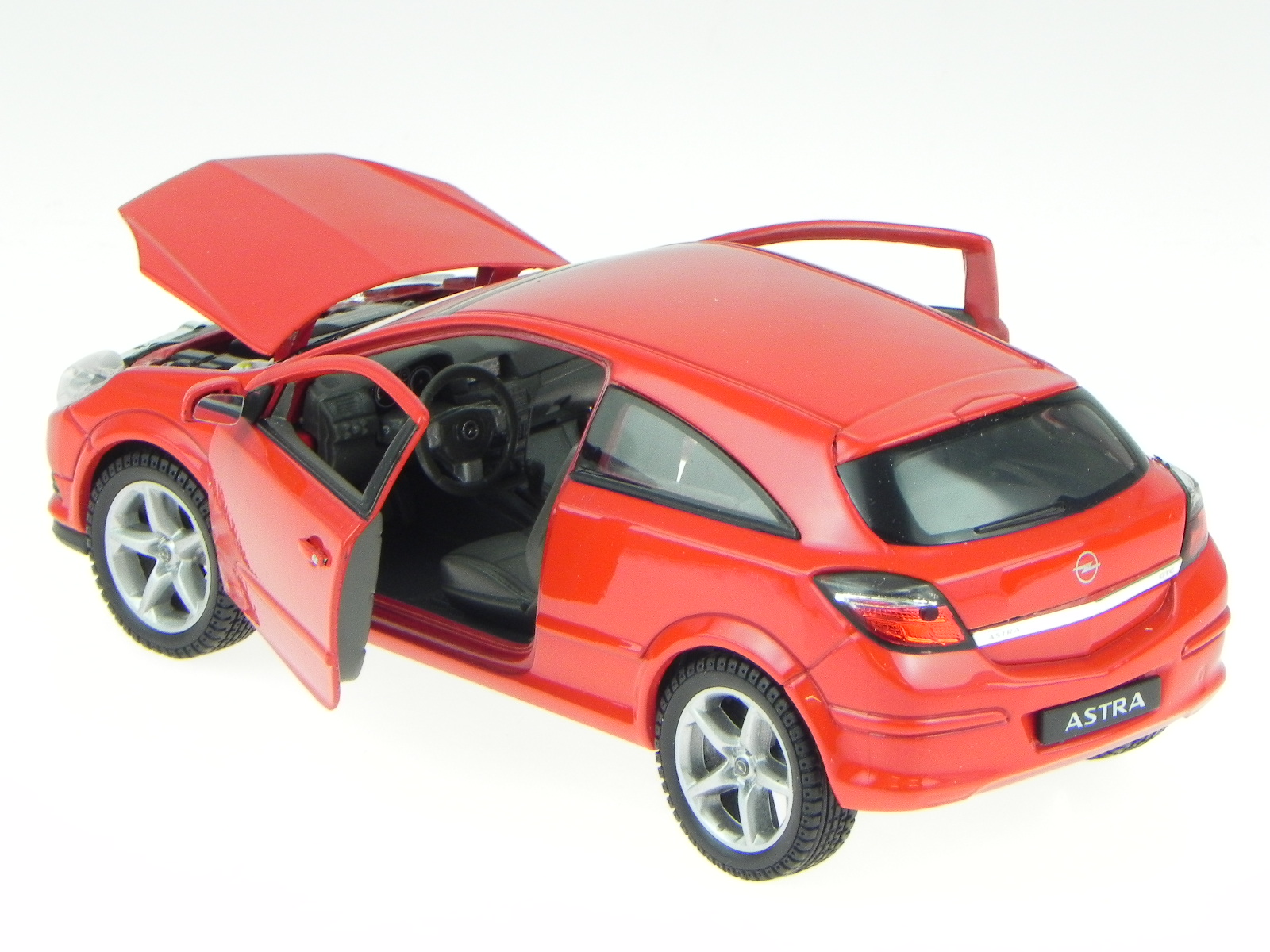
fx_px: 6751
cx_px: 635
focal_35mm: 184
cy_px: 476
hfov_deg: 10.7
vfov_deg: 8.1
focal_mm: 32.7
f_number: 8
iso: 267
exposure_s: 1/28
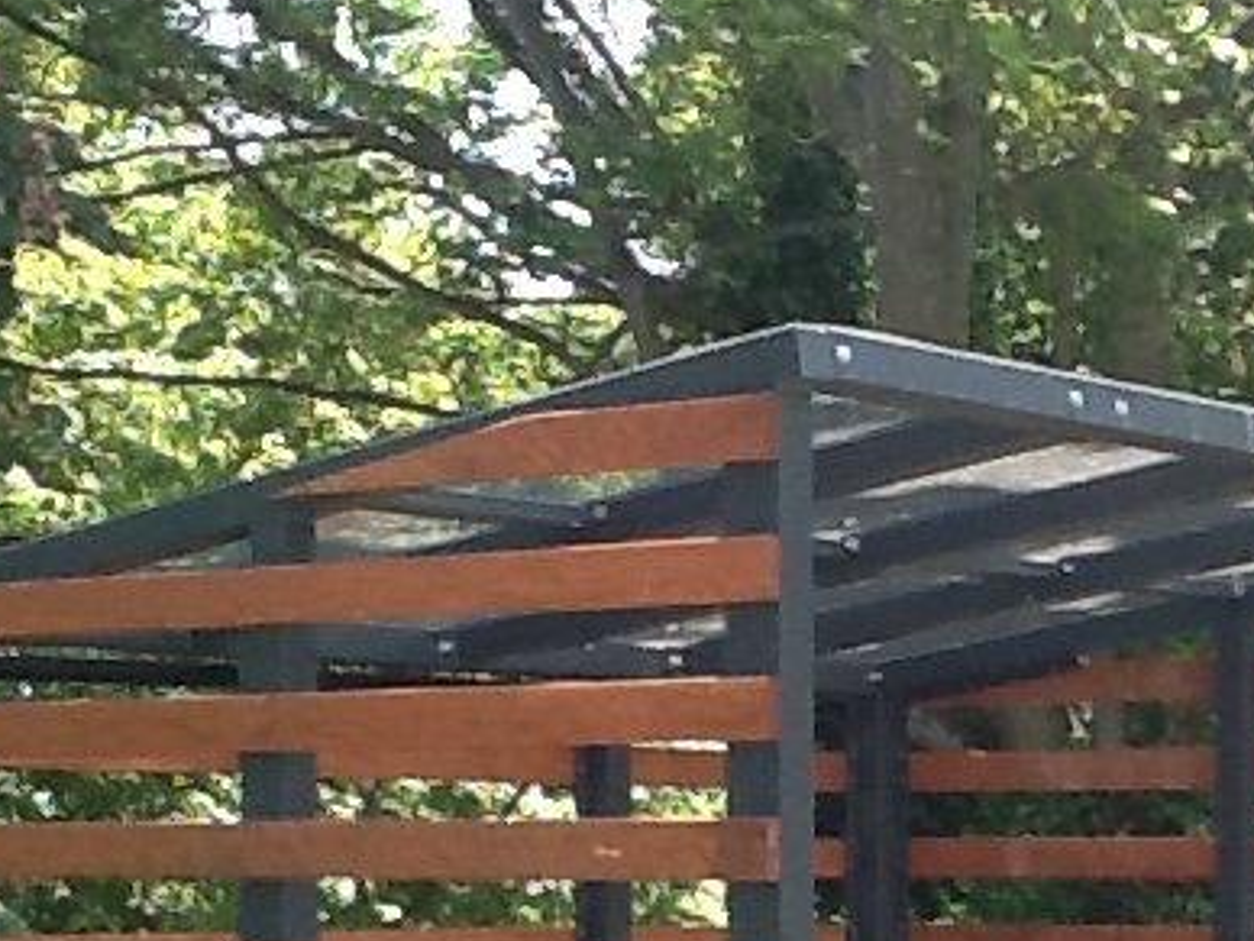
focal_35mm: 109
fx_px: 3949
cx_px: 782
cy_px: 1061
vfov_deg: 13.3
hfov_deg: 18.0
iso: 40
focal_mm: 2.03
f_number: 2.4
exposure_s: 1/255
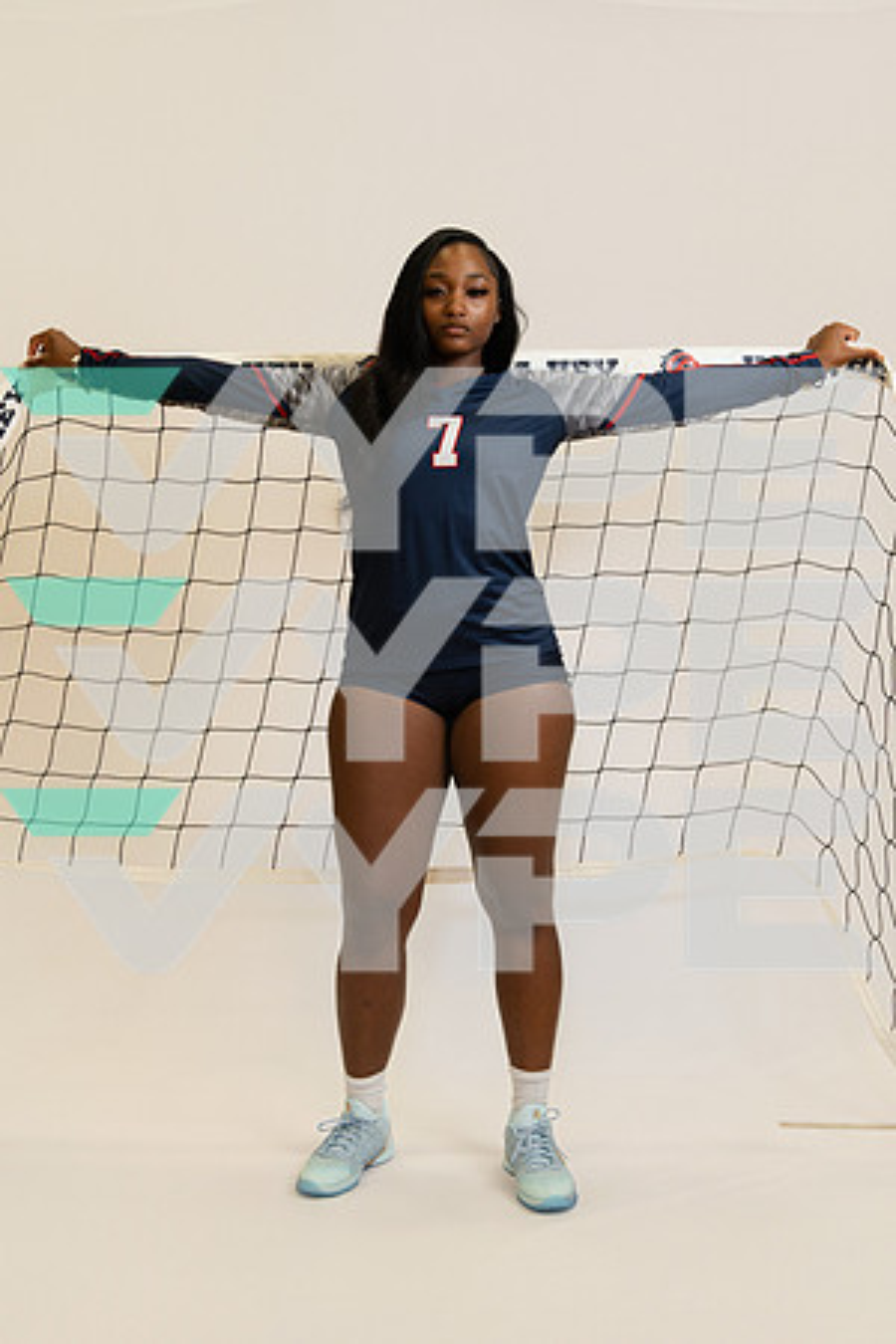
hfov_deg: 34.5
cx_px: 448
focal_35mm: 39
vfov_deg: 49.9
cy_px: 672
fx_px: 1445
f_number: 4
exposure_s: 1/125
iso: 400
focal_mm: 38.7
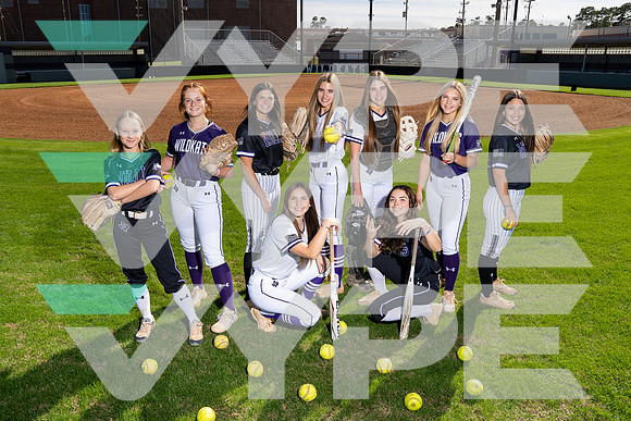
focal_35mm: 29
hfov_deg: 63.2
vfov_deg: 44.6
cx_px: 302
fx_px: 513
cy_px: 212
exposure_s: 1/250
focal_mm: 26
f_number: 8
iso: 100
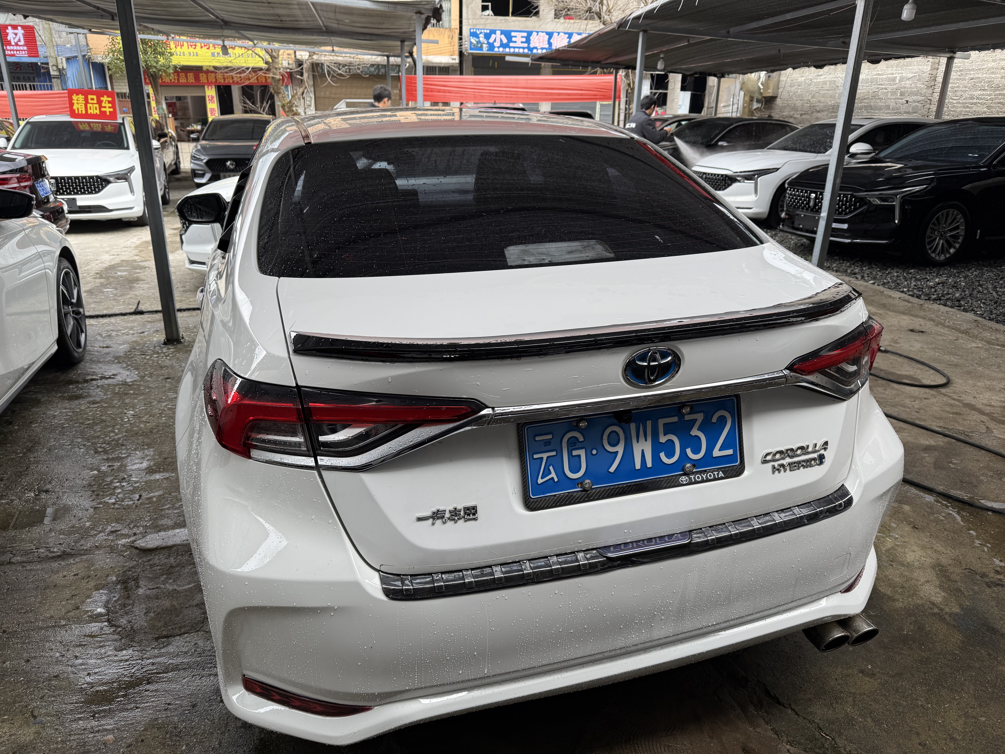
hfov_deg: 71.6
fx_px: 697
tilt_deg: -21.3
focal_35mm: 24
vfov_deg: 56.8
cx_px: 502
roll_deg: -0.9
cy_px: 377
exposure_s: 1/232
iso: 64
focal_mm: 6.76
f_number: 1.78
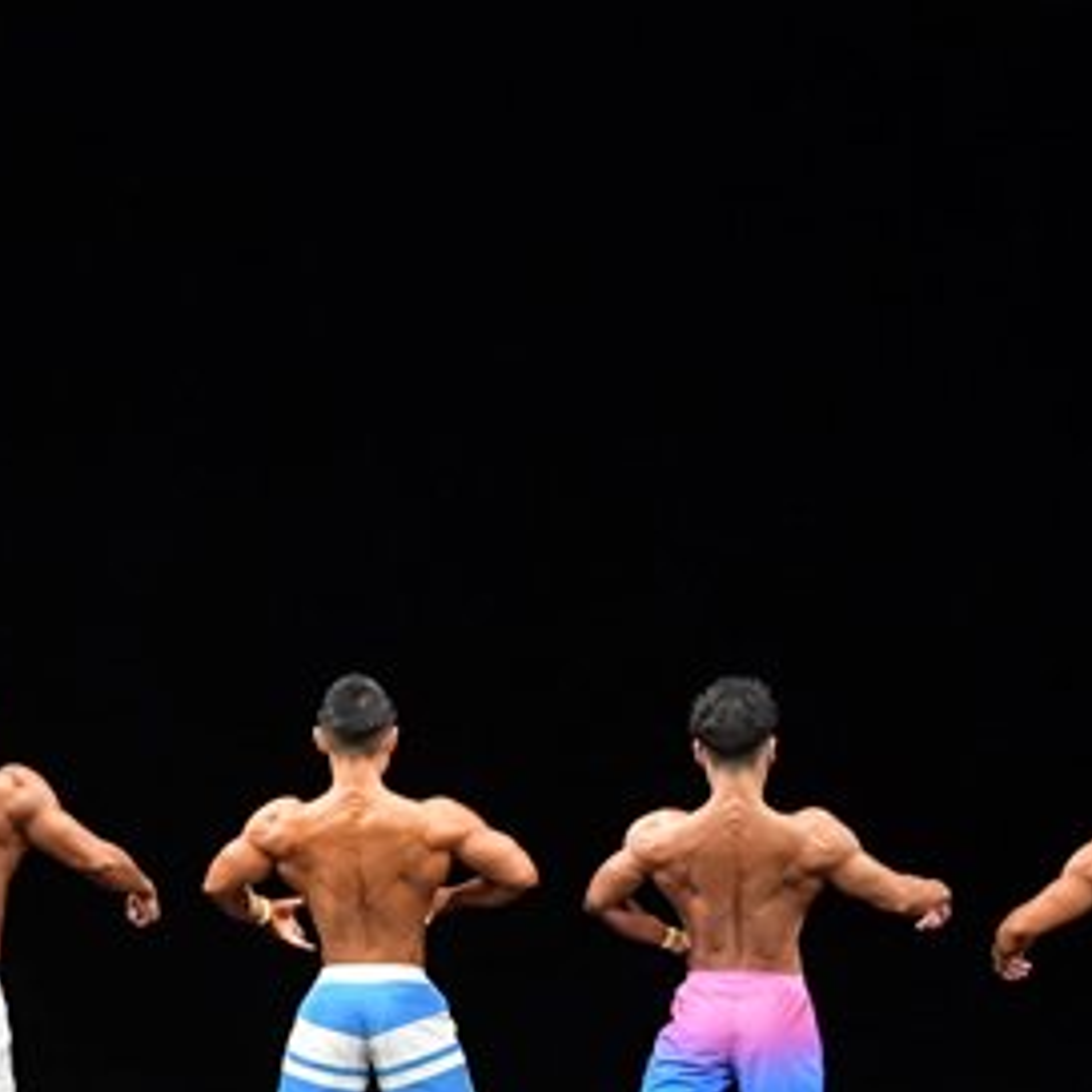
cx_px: 155
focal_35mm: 261
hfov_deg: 6.7
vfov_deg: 6.7
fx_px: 9315
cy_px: 956
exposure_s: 1/400
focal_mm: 72
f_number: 5.6
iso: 3200
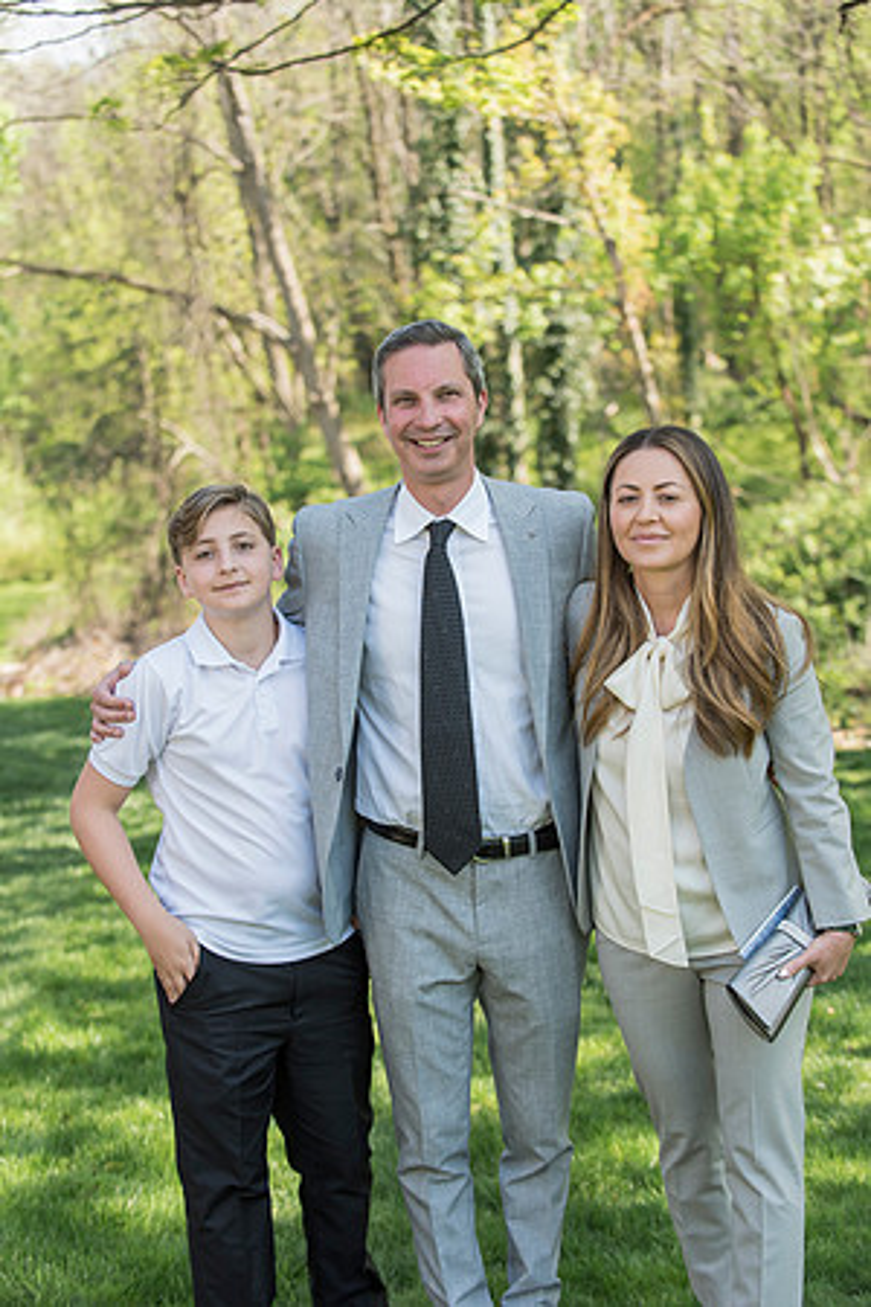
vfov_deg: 28.8
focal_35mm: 70
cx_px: 436
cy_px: 654
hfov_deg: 19.5
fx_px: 2540
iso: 400
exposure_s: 1/500
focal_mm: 70
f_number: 4
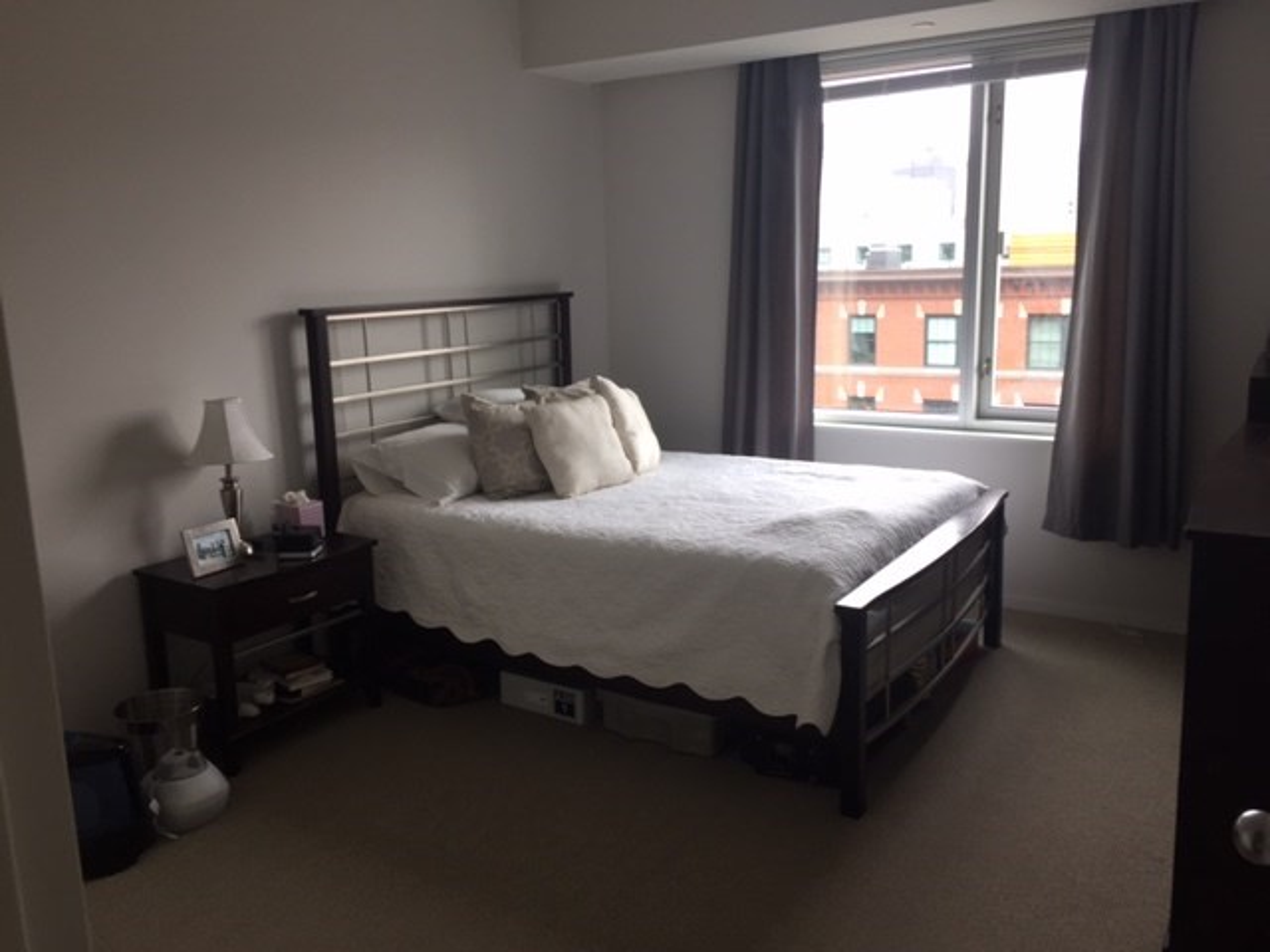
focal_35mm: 29
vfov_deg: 48.2
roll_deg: +1.0
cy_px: 476
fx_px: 1064
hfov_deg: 61.7
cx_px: 635
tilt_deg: -11.2
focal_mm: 4.15
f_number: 2.2
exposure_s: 1/40
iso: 32
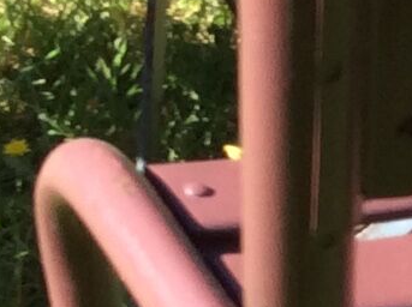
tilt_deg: -35.2
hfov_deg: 7.6
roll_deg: +0.7
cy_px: 339
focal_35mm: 242
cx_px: 1031
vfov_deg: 6.1
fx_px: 2875
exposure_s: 1/338
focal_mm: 3.3
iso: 32
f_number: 2.4
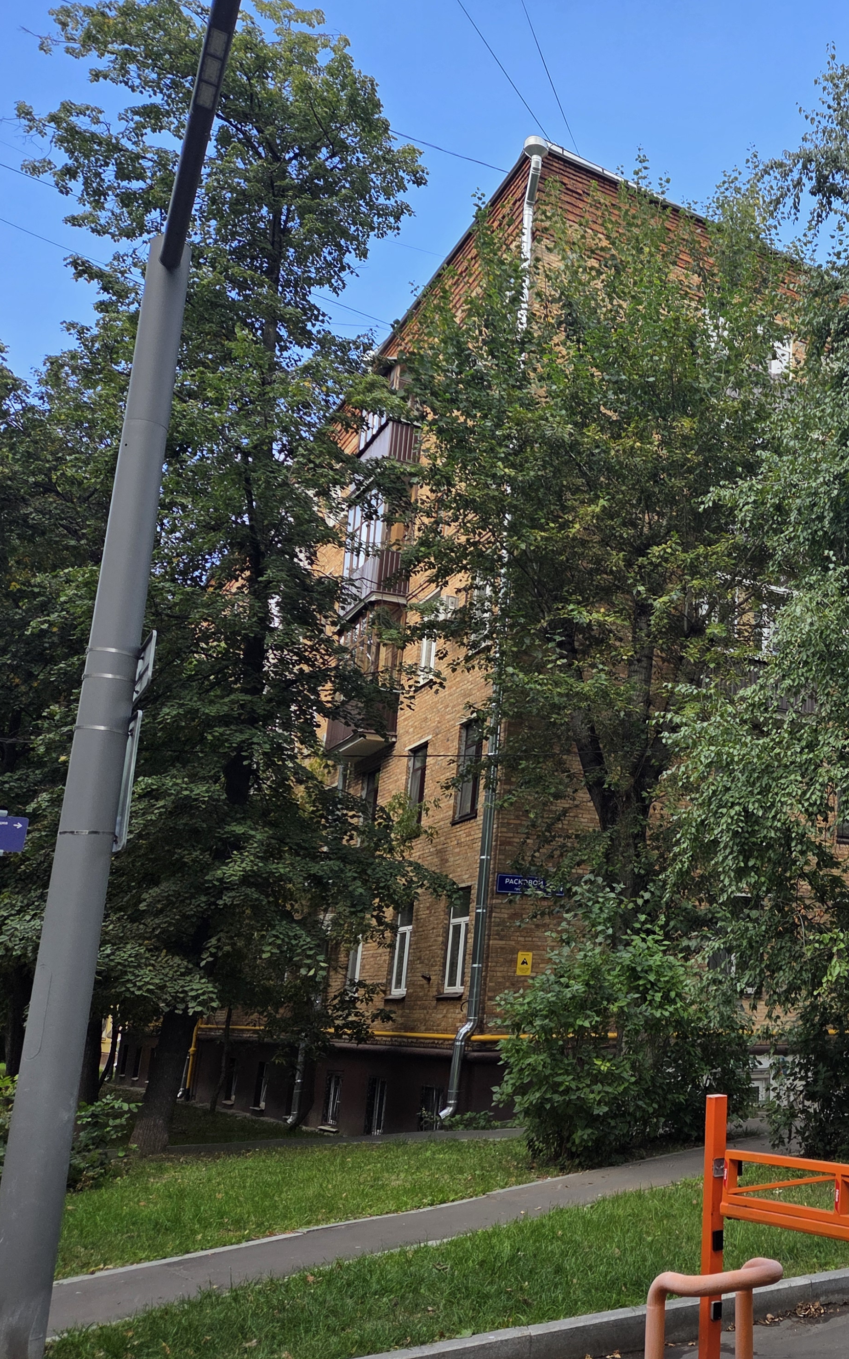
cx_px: 821
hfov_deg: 35.2
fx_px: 1222
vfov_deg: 58.1
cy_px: 681
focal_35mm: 33
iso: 80
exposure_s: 1/1497
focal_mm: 5.4
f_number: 1.8
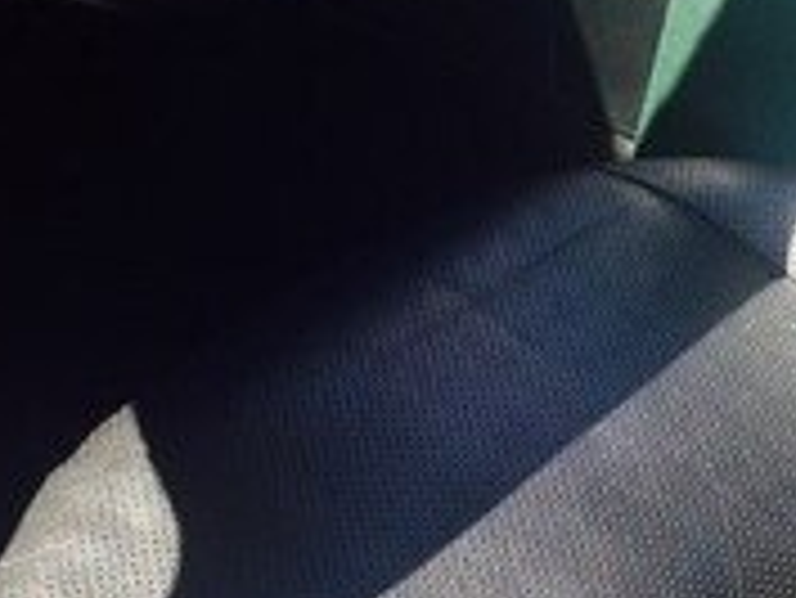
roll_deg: -2.8
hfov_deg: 18.2
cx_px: 414
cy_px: -393
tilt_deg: -23.7
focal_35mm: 108
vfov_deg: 12.8
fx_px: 2485
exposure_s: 1/230
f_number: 2.2
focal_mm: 4.15
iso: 32
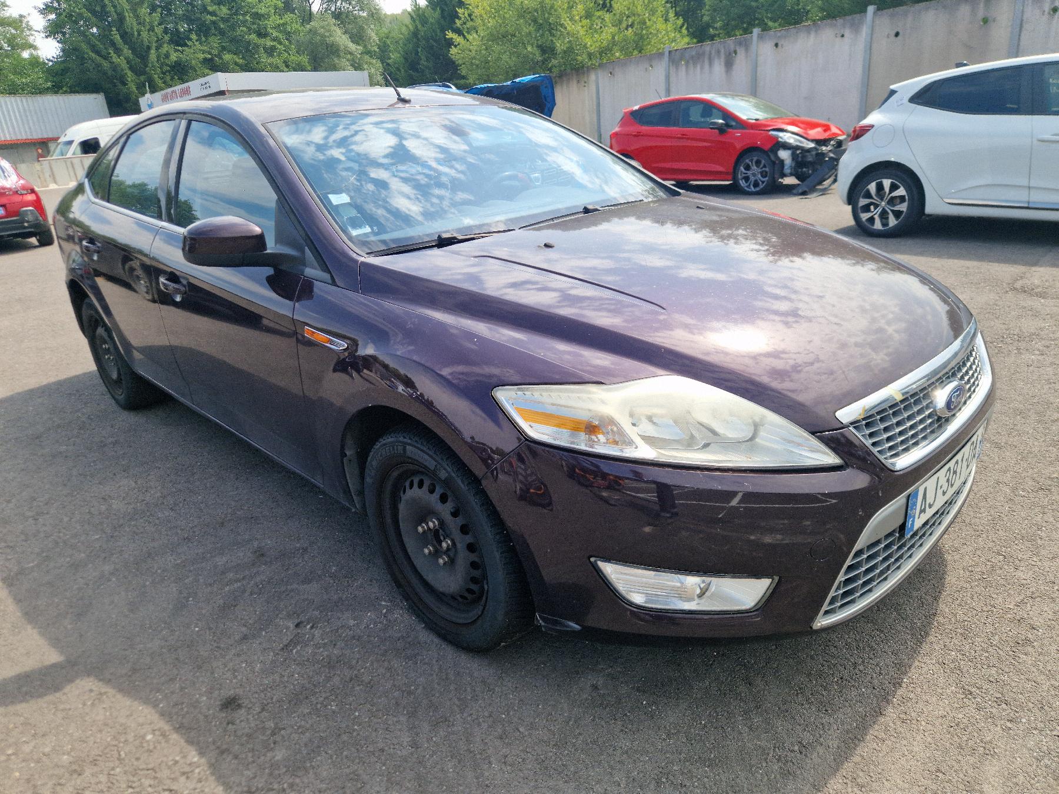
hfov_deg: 73.9
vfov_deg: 58.9
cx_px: 530
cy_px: 397
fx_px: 704
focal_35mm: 23
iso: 50
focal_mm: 5.4
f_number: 1.8
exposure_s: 1/833
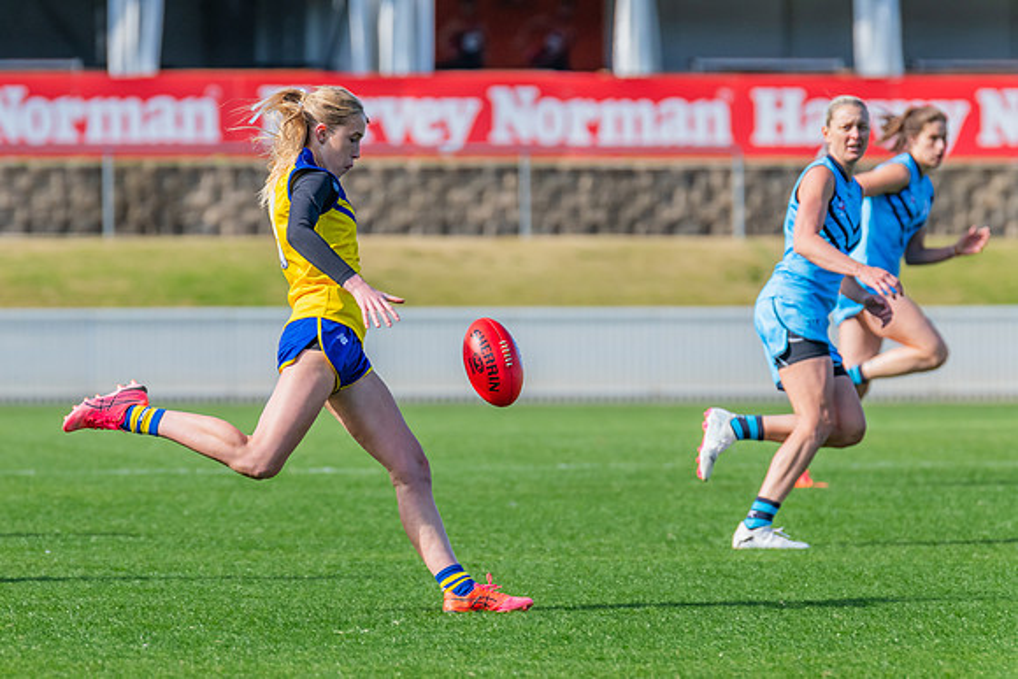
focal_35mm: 440
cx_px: 405
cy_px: 322
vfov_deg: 3.1
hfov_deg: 4.7
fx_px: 12440
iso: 800
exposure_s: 1/1250
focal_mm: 360
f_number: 7.1
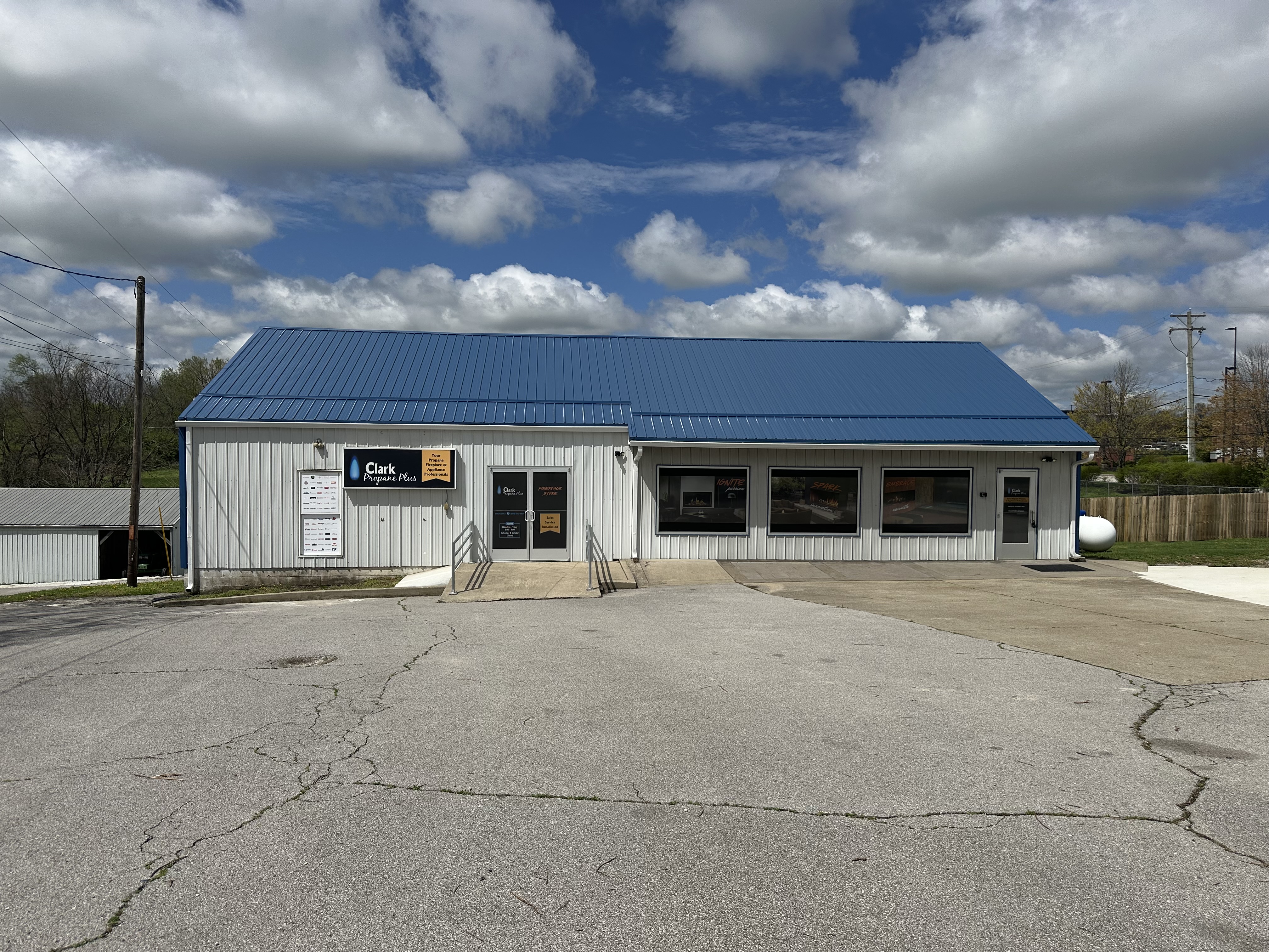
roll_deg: -0.8
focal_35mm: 24
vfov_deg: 56.8
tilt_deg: -2.3
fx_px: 880
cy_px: 476
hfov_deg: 71.6
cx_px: 634
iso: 80
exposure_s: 1/12048
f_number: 1.78
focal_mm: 6.86
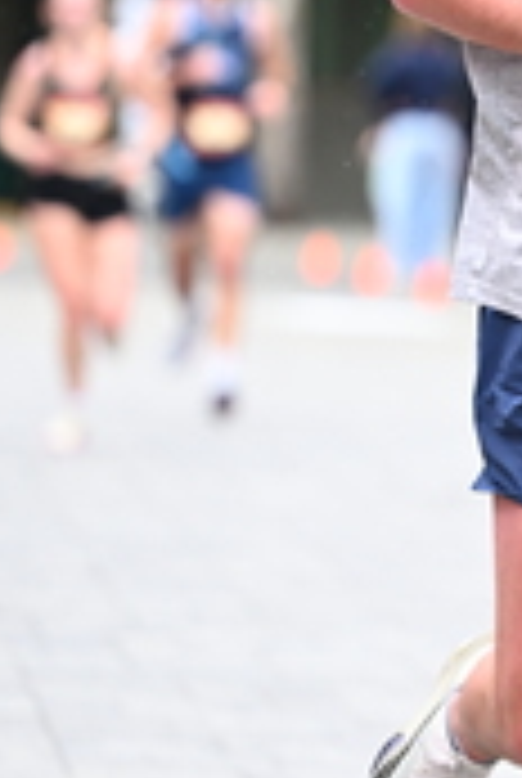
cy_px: 135
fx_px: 10311
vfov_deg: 4.3
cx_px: 727
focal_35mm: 476
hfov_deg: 2.9
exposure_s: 1/1250
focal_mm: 150
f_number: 2.8
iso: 1250
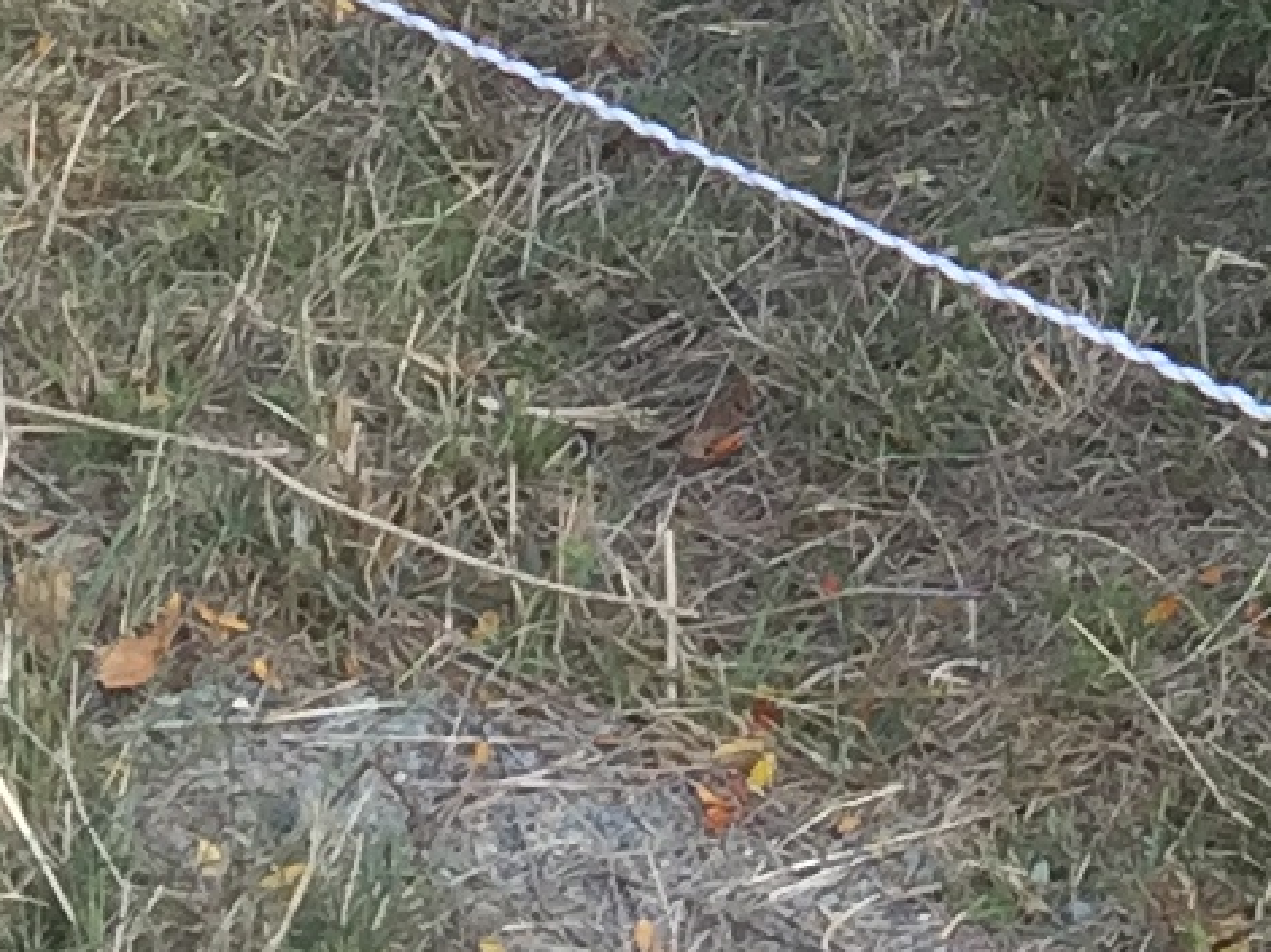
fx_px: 7378
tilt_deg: -11.0
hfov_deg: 9.4
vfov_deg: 7.0
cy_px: -1375
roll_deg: -0.1
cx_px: 2232
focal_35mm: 201
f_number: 2.2
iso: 32
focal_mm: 4.15
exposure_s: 1/449
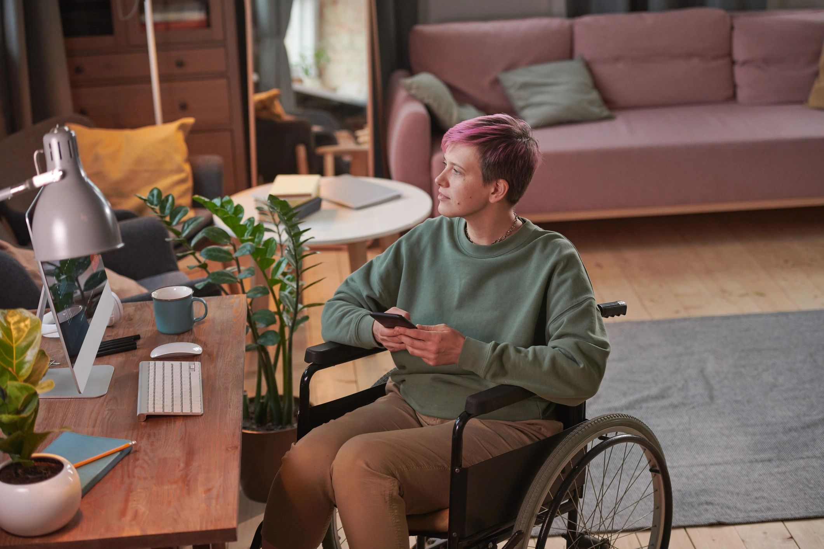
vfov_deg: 19.5
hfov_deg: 28.8
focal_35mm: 70
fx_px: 1602
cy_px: 274
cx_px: 412
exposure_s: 1/200
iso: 800
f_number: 3.2
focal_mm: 70
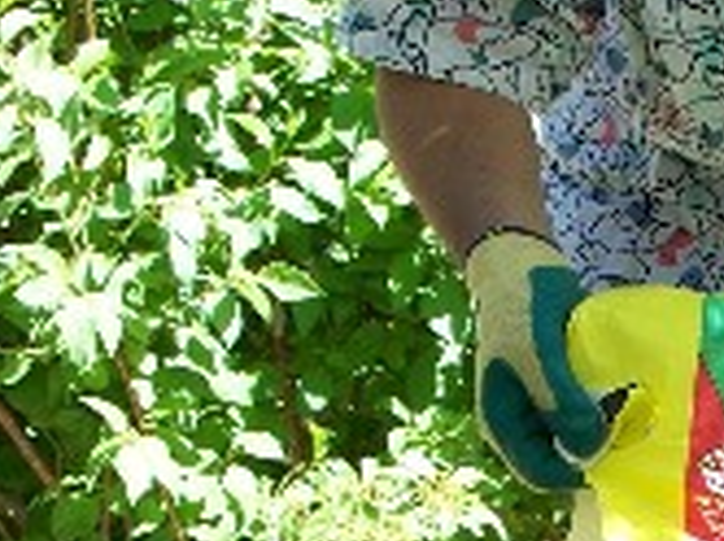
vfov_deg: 10.4
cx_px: 933
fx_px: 2903
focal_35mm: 139
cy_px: 720
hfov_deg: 13.7
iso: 64
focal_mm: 7.54
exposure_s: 1/200
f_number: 2.8
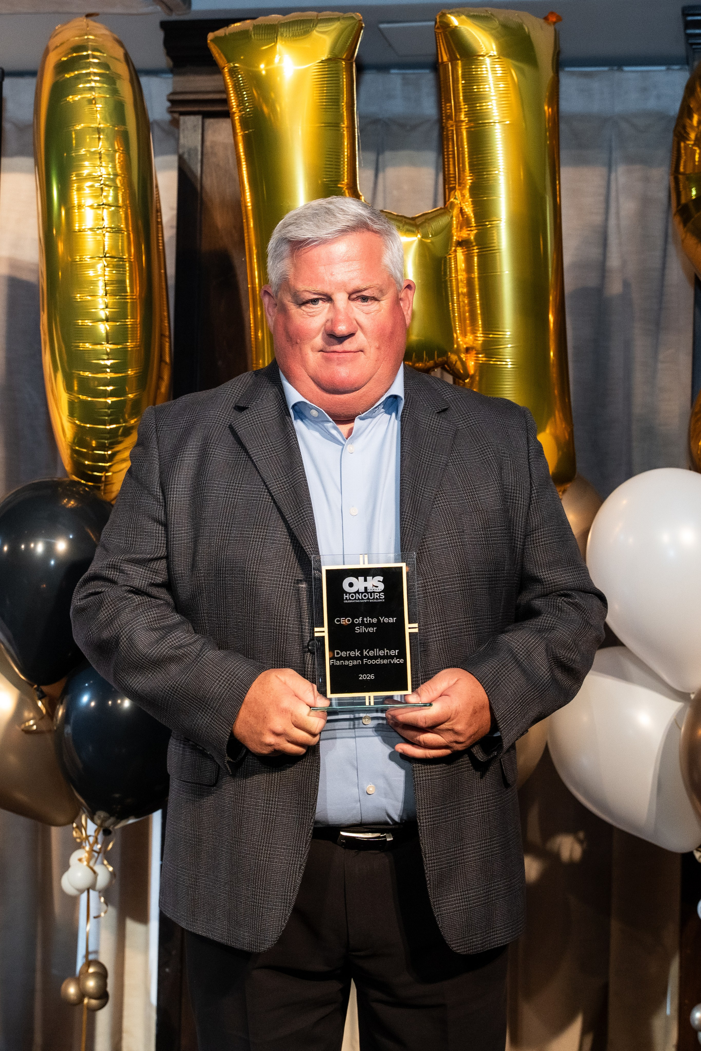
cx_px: 357
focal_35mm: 64
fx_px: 1875
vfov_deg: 31.3
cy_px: 526
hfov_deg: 21.2
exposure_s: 1/160
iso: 1250
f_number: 4
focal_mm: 42.8
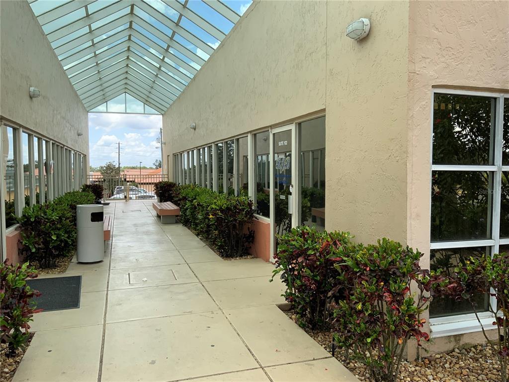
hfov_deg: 61.7
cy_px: 191
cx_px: 254
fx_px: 426
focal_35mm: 29
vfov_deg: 48.2
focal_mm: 3
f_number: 1.8
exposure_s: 1/627
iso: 16
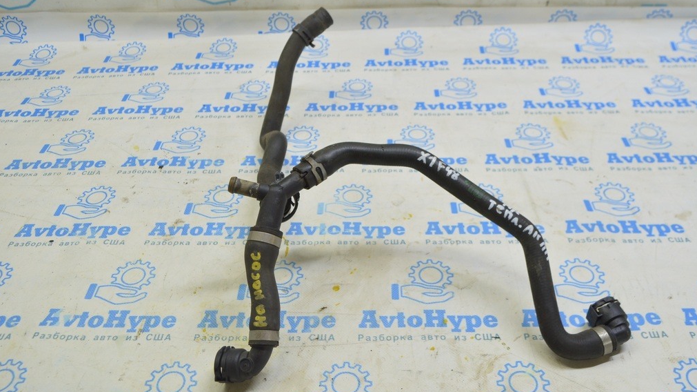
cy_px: 182
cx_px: 349
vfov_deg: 33.7
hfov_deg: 56.6
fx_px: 647
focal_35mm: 35
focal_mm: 22
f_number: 5.6
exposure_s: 1/25
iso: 400
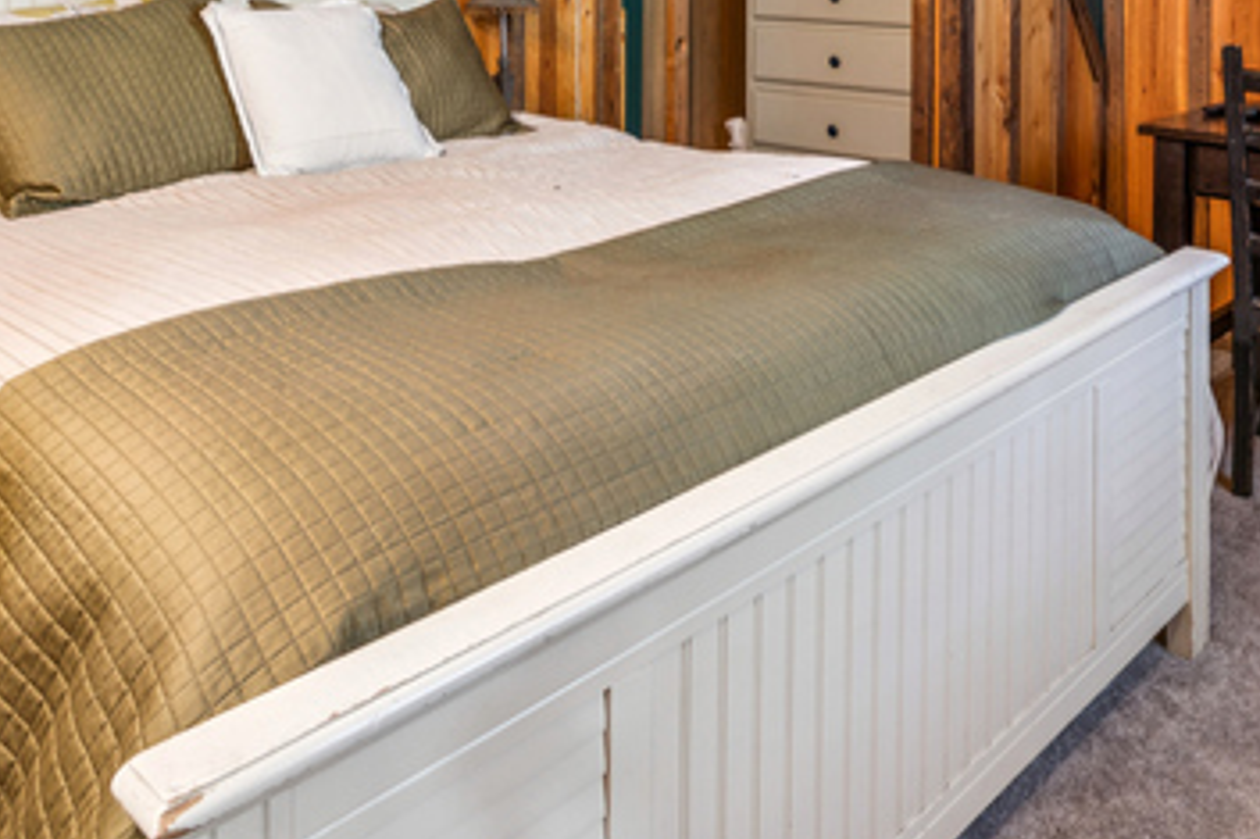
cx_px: 621
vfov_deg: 33.7
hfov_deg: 54.4
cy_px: -43
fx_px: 1227
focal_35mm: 35
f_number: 13
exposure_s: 4
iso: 100
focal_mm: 16.5
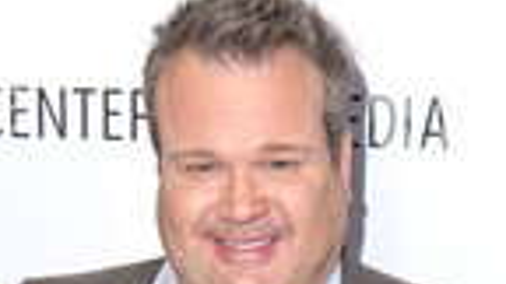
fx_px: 1717
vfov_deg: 8.7
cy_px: 638
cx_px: 234
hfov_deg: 16.8
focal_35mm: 128
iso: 500
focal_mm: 44
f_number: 4.5
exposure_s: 1/400
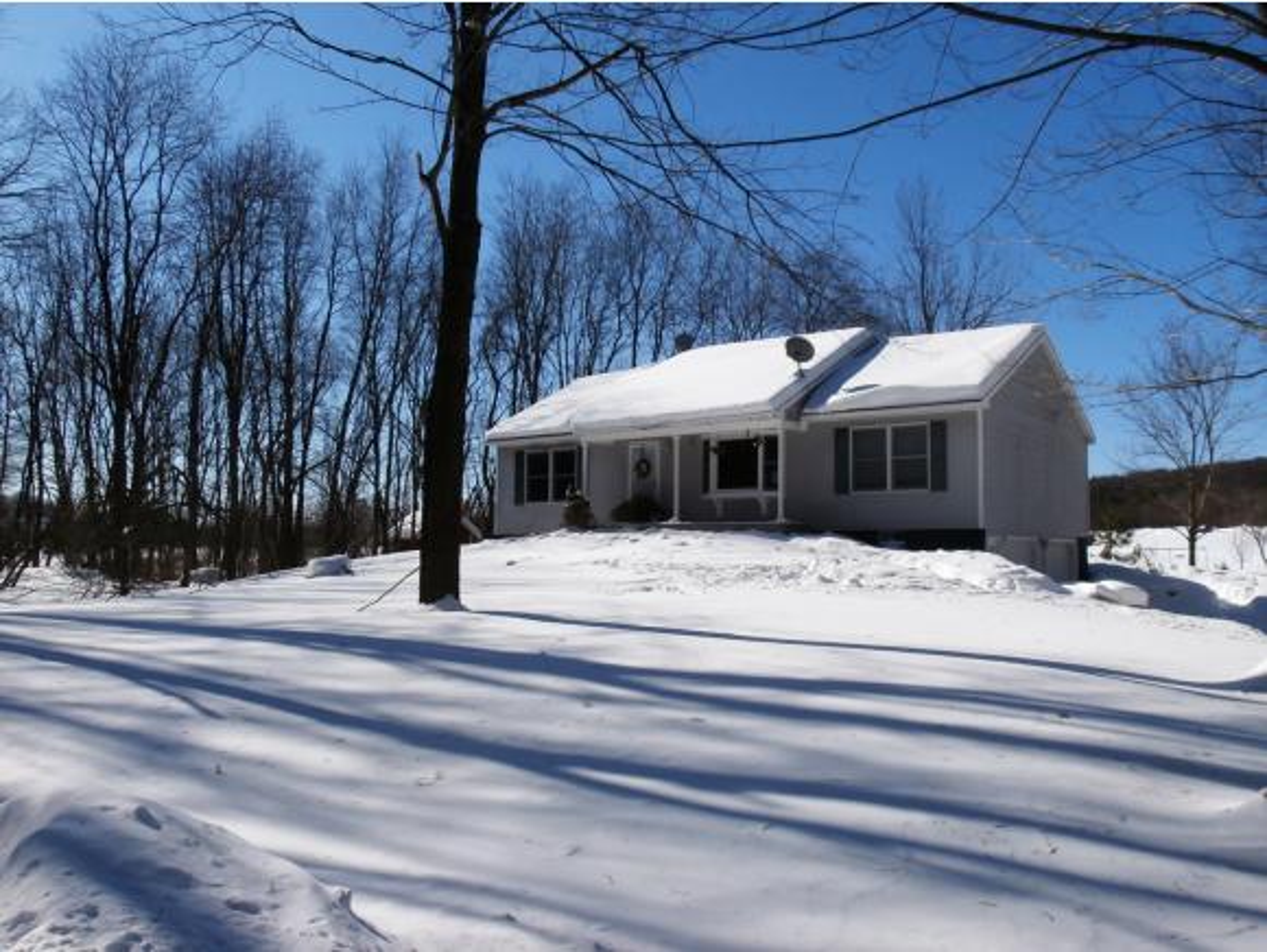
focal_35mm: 30
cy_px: 476
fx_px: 1099
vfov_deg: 46.9
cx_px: 634
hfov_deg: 59.9
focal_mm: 5.36
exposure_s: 1/400
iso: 100
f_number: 8.9
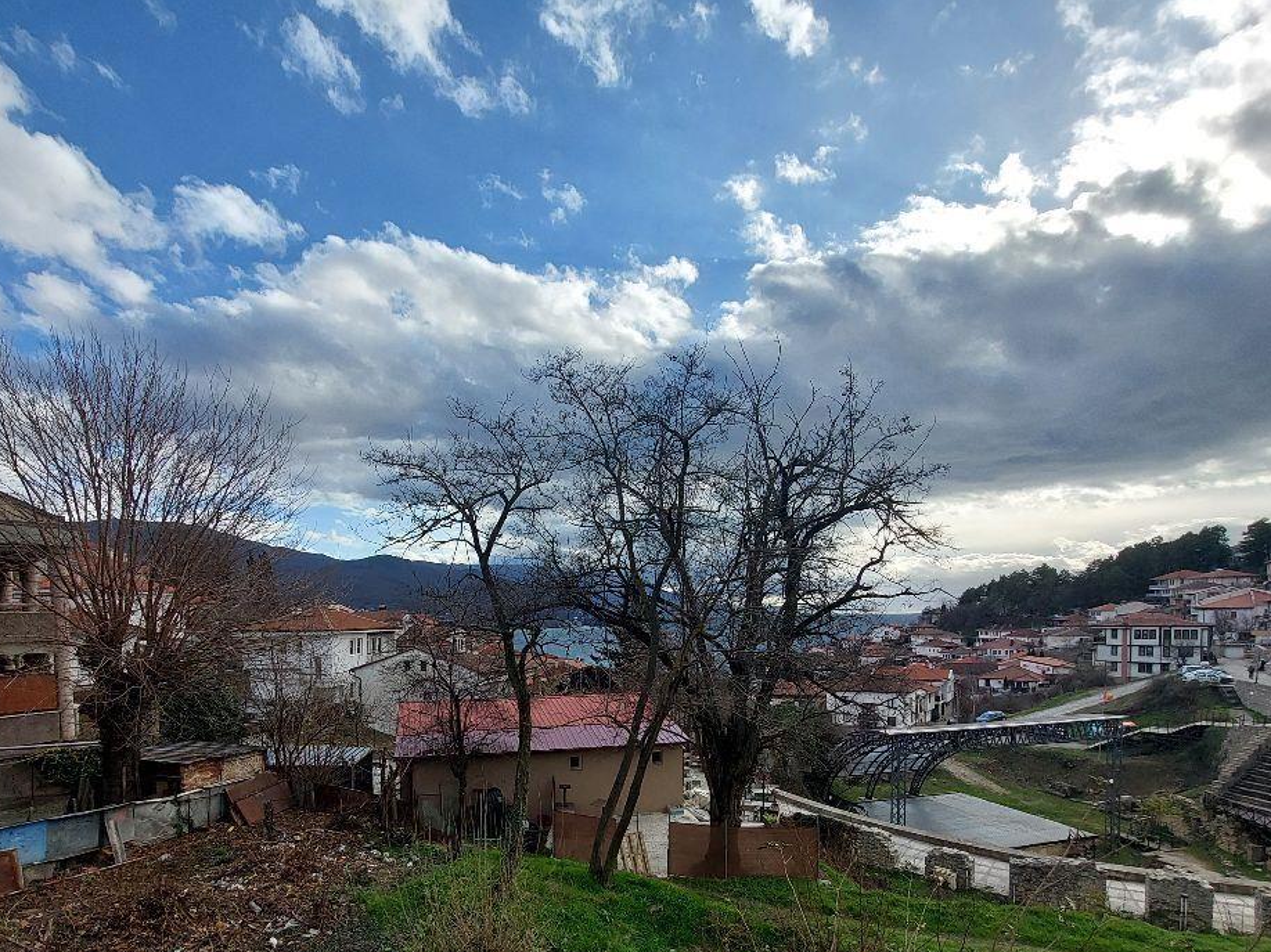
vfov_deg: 72.8
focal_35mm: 17
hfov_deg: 90.6
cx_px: 555
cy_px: 621
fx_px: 624
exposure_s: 1/941
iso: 40
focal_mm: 1.74
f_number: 2.2
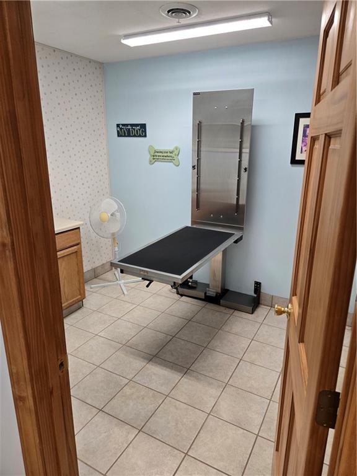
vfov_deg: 73.9
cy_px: 238
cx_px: 178
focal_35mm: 23
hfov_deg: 58.9
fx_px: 316
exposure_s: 1/120
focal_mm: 5.4
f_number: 1.8
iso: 125
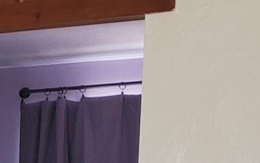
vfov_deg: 6.0
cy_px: 535
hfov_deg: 9.3
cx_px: -381
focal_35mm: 199
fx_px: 1411
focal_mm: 4.3
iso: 200
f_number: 1.5
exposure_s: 1/40
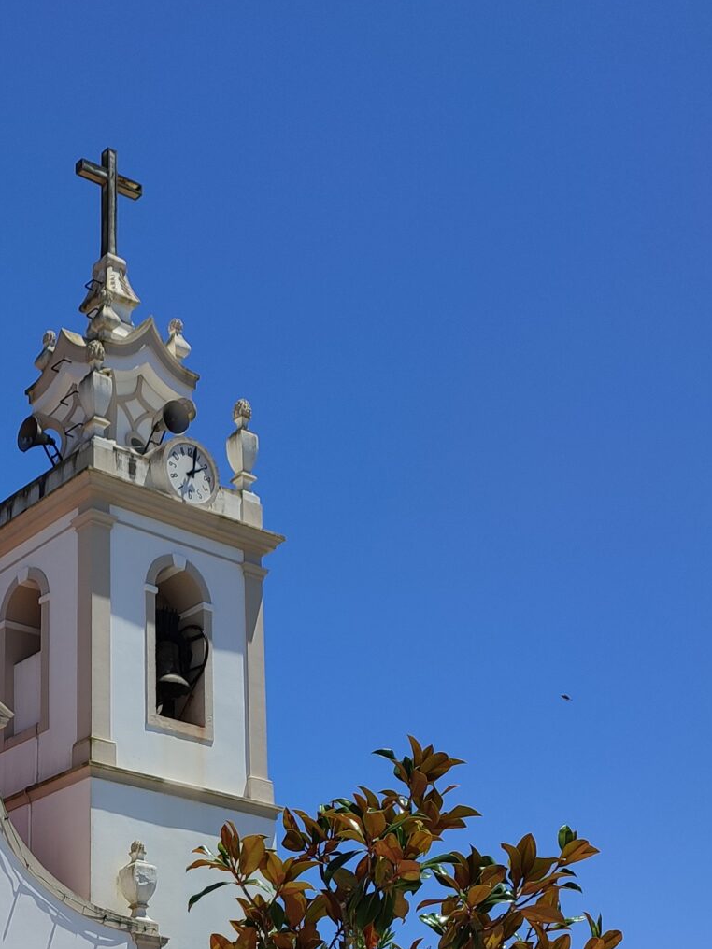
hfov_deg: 21.9
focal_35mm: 63
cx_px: -92
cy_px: 945
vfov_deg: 28.8
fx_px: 1728
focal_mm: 6.04
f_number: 1.9
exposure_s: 1/1362
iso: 50
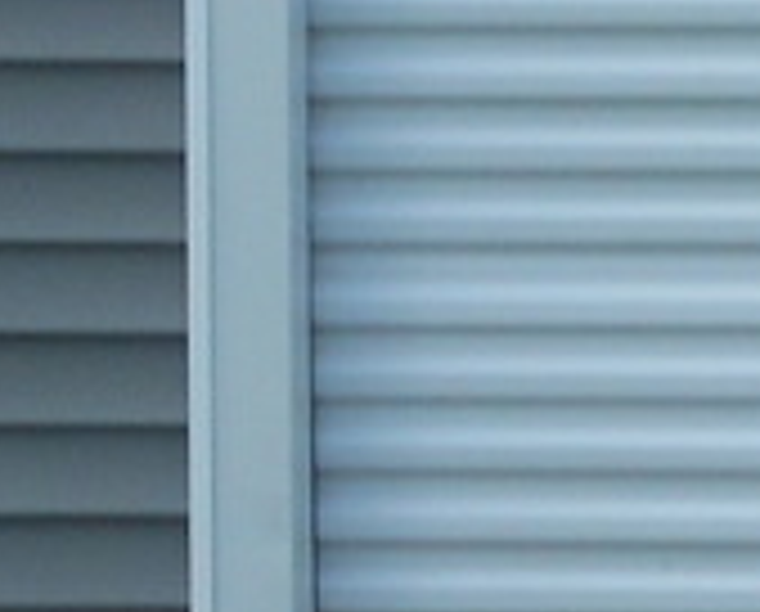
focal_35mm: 473
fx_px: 10664
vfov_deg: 3.2
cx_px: 1475
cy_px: -850
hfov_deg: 4.0
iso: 80
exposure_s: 1/320
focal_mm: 10.2
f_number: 4.1
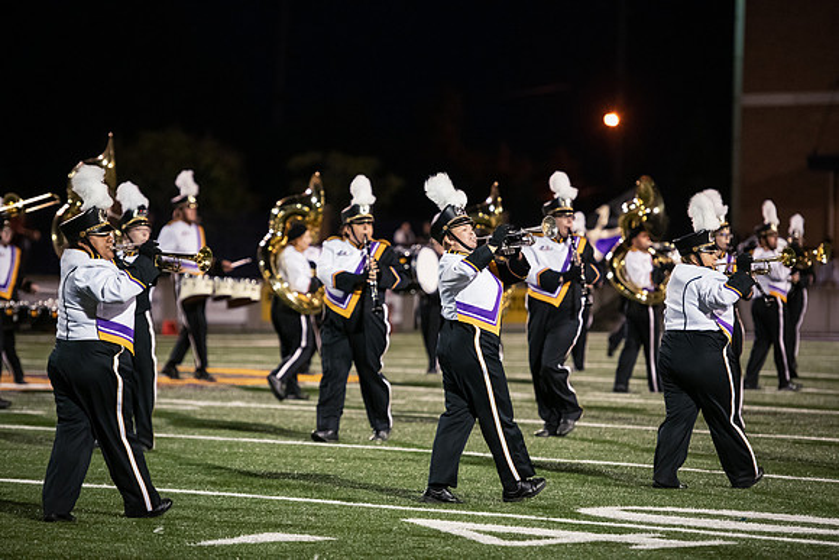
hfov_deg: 12.4
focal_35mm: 165
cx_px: 420
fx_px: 3846
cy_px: 280
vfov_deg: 8.3
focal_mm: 165
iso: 5000
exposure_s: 1/640
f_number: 3.2
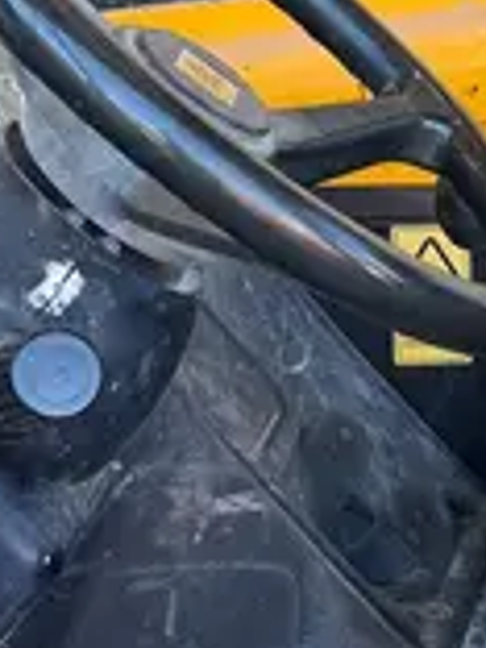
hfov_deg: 11.8
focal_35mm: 122
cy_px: 222
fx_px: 2284
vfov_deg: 16.1
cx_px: 615
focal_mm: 5.1
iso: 32
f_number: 1.6
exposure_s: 1/145
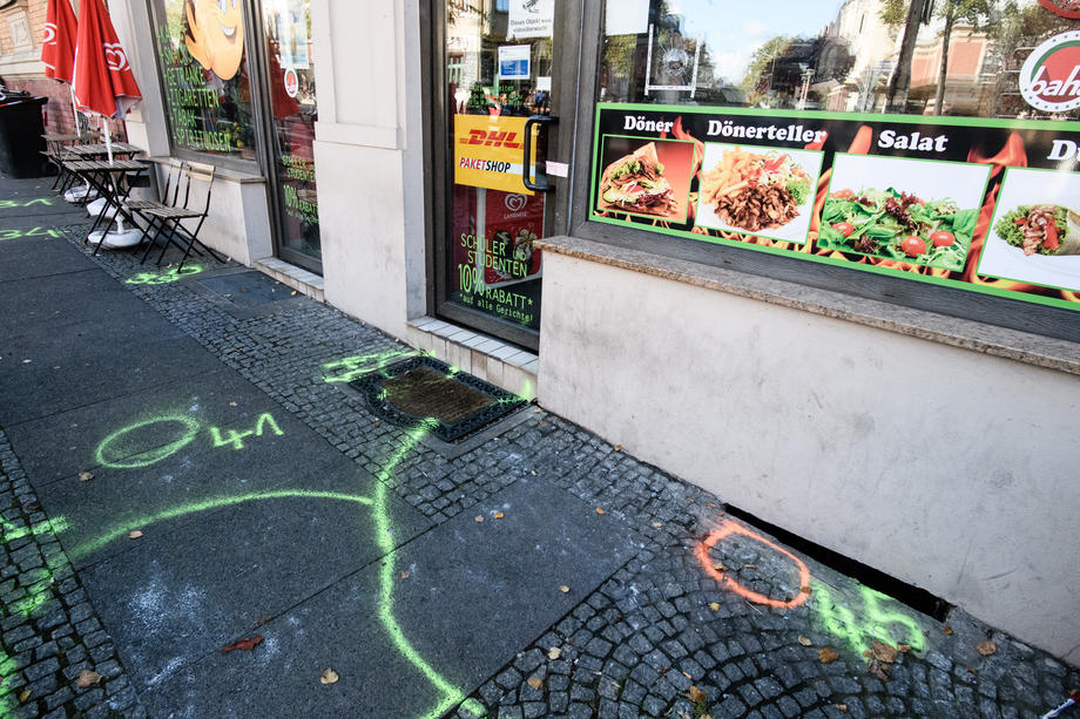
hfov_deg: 84.0
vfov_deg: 61.9
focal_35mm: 20
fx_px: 600
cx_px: 540
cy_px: 360
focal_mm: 20
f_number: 8
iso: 4000
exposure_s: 1/800
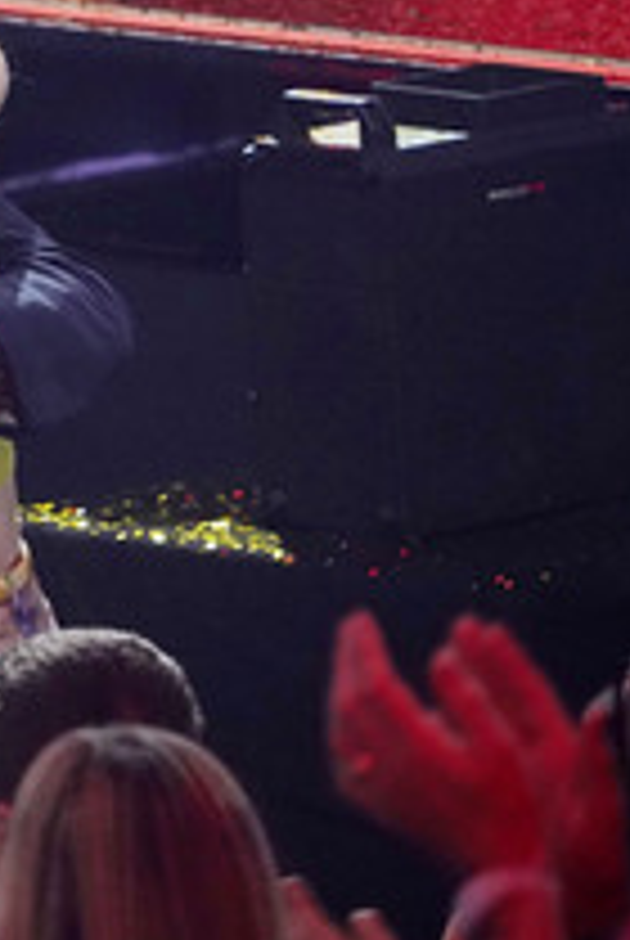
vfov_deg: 2.2
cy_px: 270
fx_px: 24226
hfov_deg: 1.5
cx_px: -241
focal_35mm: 926
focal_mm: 430
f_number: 6.3
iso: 5000
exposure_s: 1/125
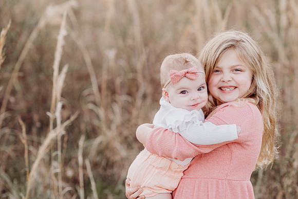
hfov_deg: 23.9
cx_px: 149
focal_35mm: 85
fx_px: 704
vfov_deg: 16.1
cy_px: 100
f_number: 2.5
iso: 320
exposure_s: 1/320
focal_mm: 85
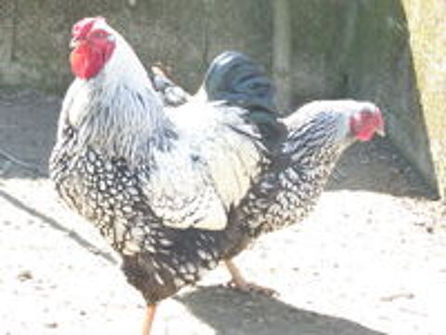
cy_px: 168
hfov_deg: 12.4
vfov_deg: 9.3
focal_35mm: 159
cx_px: 223
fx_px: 2049
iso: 2000
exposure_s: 1/320
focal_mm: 25.6
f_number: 5.4
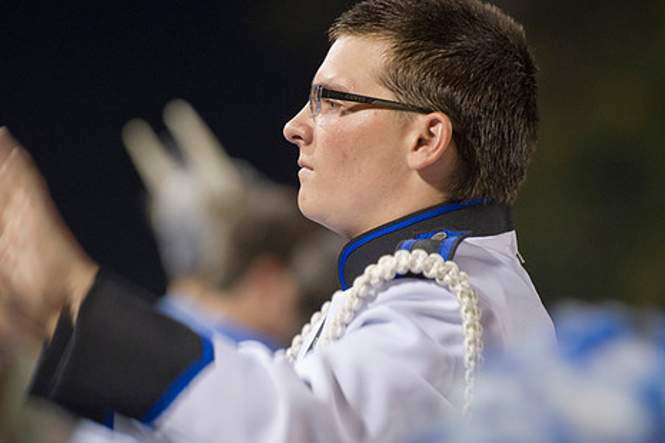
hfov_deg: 5.9
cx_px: 290
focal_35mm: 349
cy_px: 196
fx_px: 6446
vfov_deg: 3.9
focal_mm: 280
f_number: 4
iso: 4000
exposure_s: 1/80
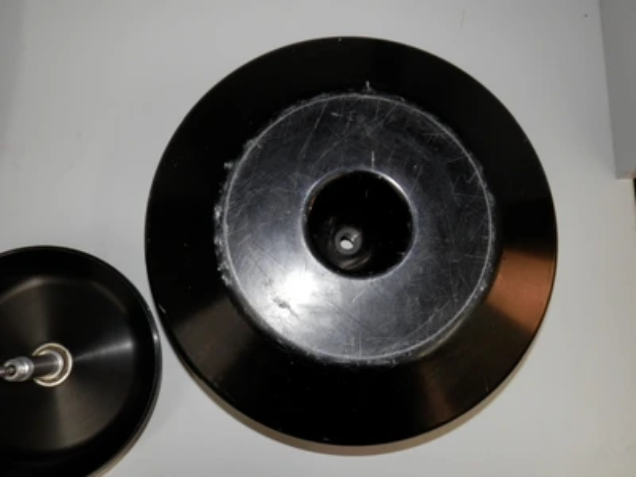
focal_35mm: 30
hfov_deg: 60.0
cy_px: 238
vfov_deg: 46.8
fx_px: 551
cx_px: 318
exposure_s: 1/30
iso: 100
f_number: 3.3
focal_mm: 5.5
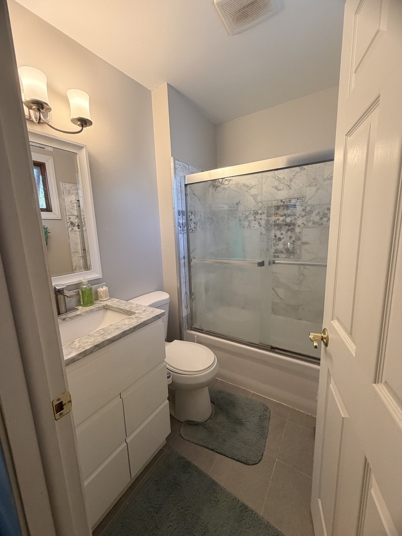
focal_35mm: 14
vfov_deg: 102.1
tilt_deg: -9.5
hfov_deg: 85.7
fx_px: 217
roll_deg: +2.4
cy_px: 268
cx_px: 201
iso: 320
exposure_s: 1/120
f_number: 2.2
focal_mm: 2.22
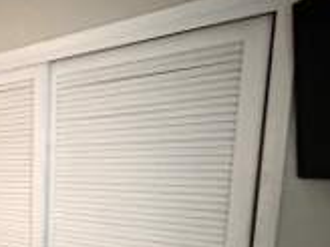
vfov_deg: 33.5
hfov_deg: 36.5
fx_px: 391
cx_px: -56
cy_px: 217
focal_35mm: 41
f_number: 2.2
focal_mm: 2.22
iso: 1250
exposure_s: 1/40
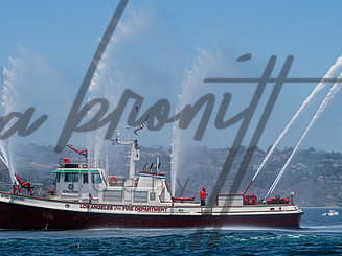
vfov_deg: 10.2
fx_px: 1432
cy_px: 118
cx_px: 121
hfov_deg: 13.6
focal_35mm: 145
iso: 400
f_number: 8
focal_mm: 79
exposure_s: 1/1600
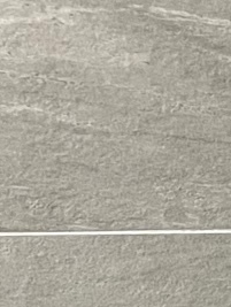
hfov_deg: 6.9
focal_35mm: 196
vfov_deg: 10.1
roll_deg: +0.6
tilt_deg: -2.1
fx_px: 1740
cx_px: 649
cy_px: 129
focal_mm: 5.7
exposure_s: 1/40
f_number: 1.5
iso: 500
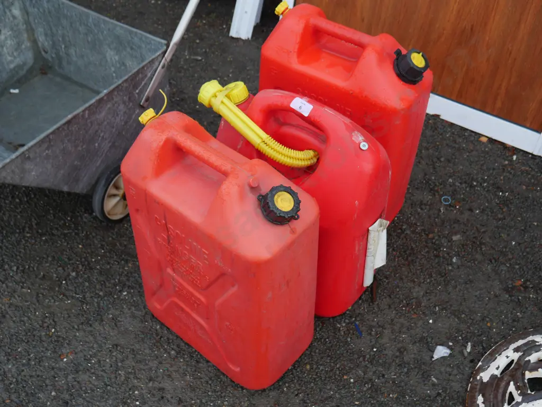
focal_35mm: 40
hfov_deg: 46.8
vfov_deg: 36.0
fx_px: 627
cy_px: 204
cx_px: 271
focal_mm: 20
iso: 200
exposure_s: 1/125
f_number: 4.5
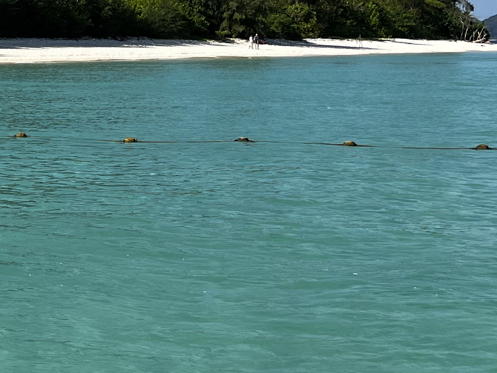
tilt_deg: +1.6
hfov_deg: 21.6
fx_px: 1220
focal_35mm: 85
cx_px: -69
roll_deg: -0.2
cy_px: 13
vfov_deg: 17.0
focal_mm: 5.7
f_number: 1.5
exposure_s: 1/5076
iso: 50
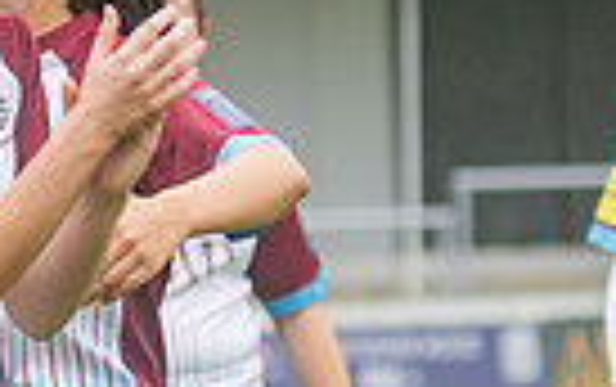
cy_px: 630
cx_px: -832
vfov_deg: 1.5
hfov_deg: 2.3
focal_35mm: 894
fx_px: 15027
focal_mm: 120
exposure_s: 1/1600
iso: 500
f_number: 2.8
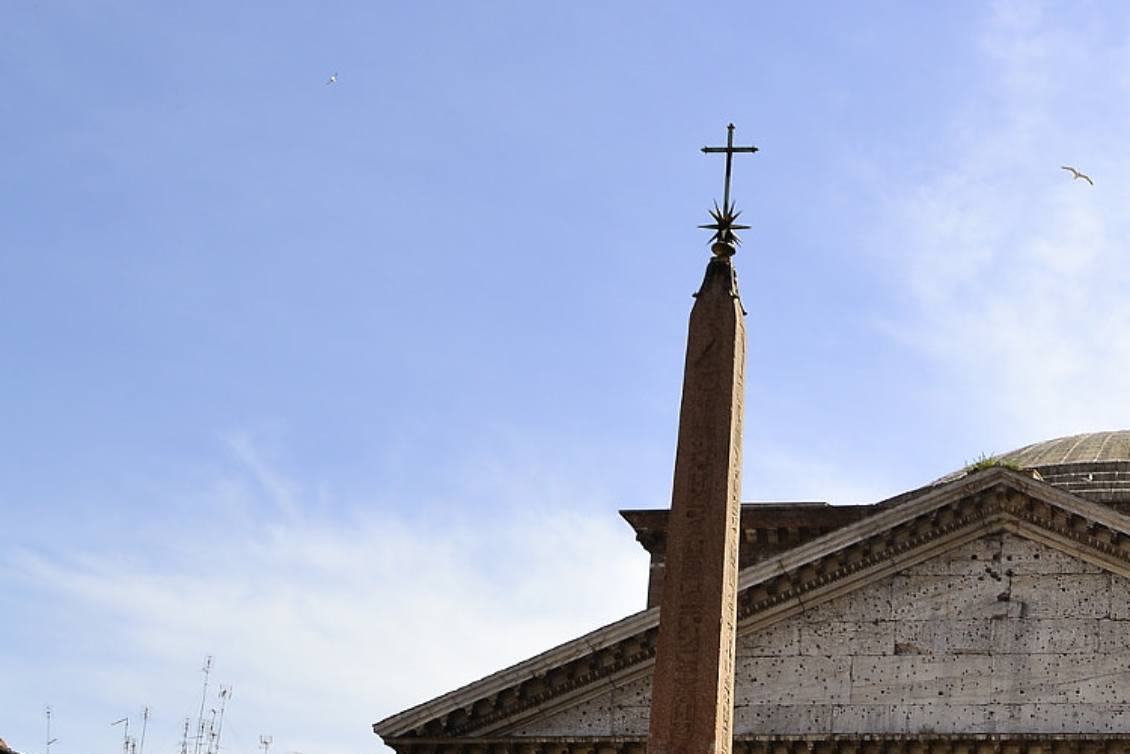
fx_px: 2009
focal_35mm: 64
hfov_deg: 29.5
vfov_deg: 20.5
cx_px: 1106
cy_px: 771
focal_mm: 20
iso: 100
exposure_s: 1/250
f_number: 8
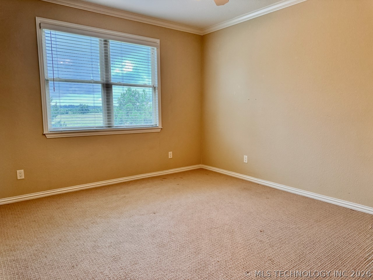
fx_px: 259
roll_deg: +0.6
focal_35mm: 24
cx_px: 186
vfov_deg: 56.8
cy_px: 140
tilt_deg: -6.5
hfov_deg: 71.6
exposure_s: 1/120
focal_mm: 6.76
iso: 160
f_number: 1.78
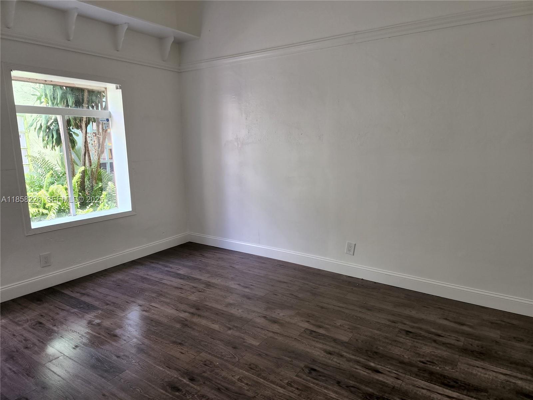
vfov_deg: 58.9
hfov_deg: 73.9
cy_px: 200
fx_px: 354
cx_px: 266
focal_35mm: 23
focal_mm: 6.4
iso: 100
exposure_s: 1/180
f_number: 1.8
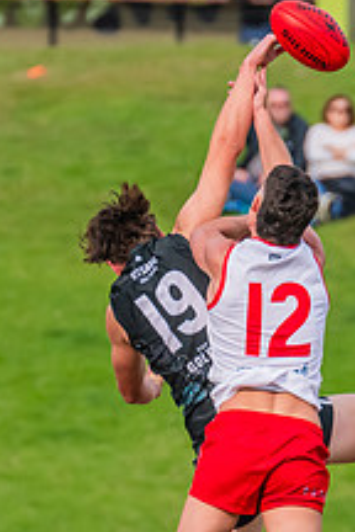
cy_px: 340
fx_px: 24863
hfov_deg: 0.8
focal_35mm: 1681
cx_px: 165
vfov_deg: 1.2
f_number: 8
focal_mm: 420
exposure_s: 1/1600
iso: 800
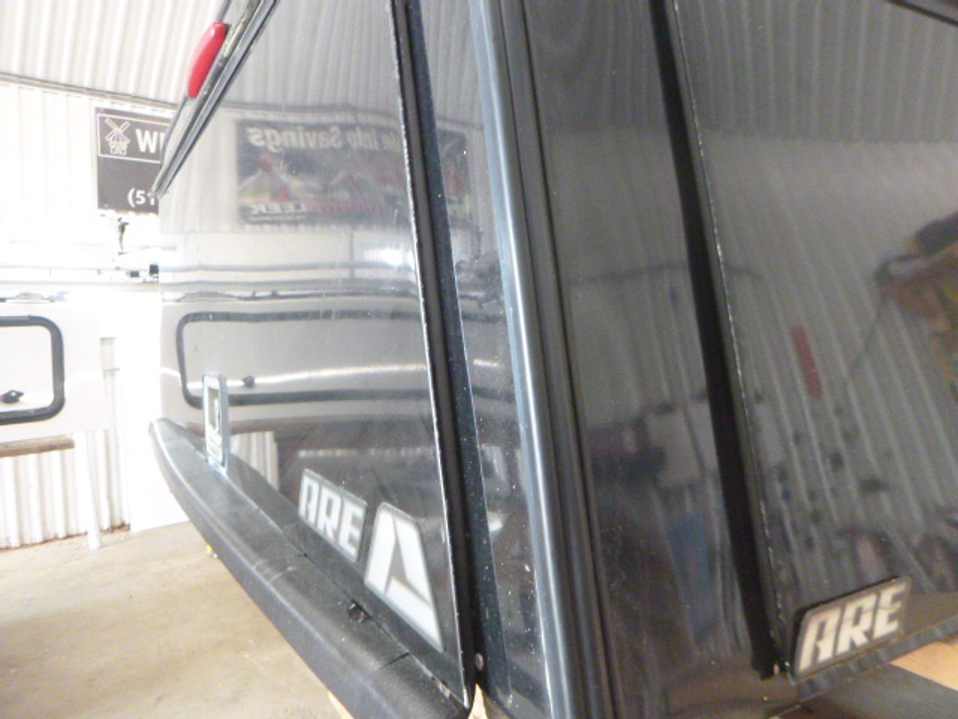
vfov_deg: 54.9
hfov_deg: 69.4
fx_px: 692
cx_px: 479
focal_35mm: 25
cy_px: 360
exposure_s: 1/30
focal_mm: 4.5
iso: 800
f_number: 3.9
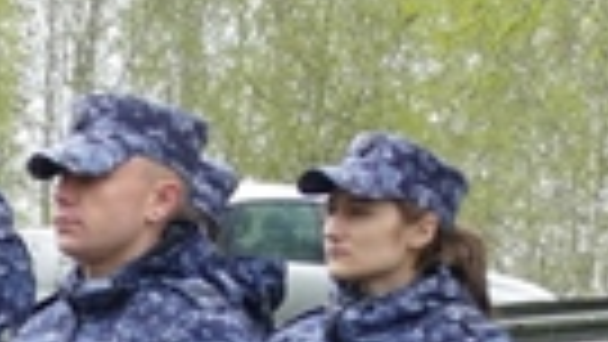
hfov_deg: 8.8
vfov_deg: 5.2
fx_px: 3741
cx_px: -590
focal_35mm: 232
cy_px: 374
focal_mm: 14.5
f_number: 3.1
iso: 125
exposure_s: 1/250
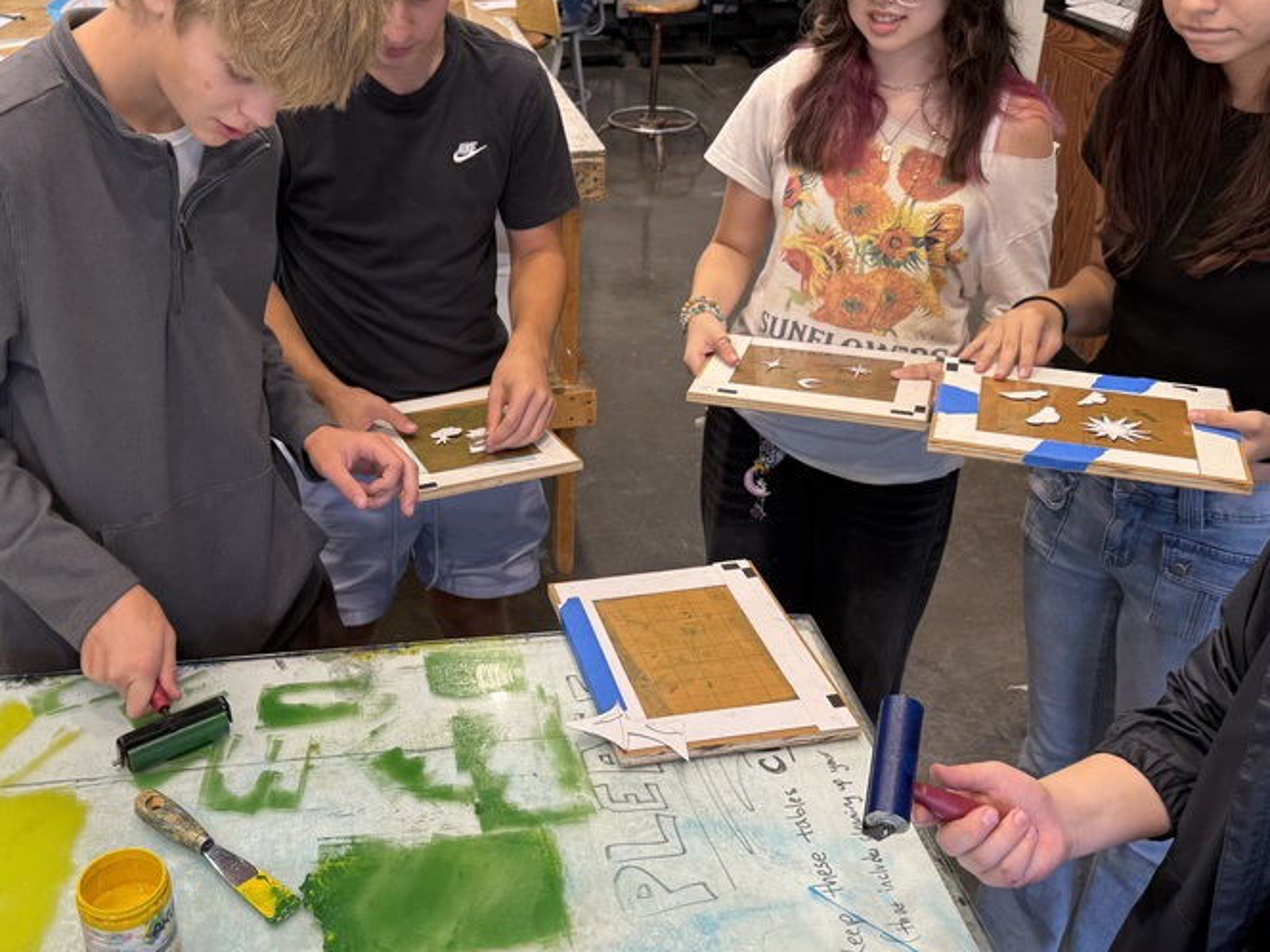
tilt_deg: -27.5
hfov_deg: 49.4
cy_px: 432
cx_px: 444
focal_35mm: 37
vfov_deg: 38.6
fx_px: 1357
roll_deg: +1.7
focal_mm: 6.76
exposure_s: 1/120
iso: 80
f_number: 1.78
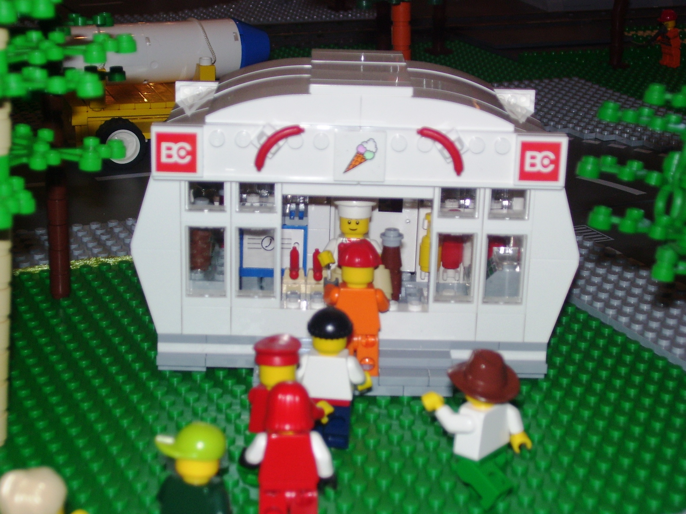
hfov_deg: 27.8
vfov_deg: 21.0
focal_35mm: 70
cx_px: 343
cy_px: 257
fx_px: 1387
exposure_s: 1/90
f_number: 4
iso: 80
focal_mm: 11.6
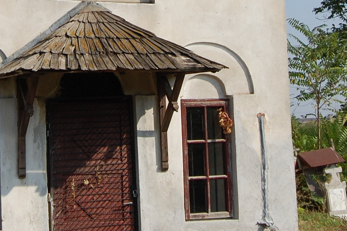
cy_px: -53
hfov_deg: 19.1
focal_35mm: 107
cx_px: 88
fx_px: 1026
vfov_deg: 12.5
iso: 200
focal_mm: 23
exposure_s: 1/400
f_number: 10
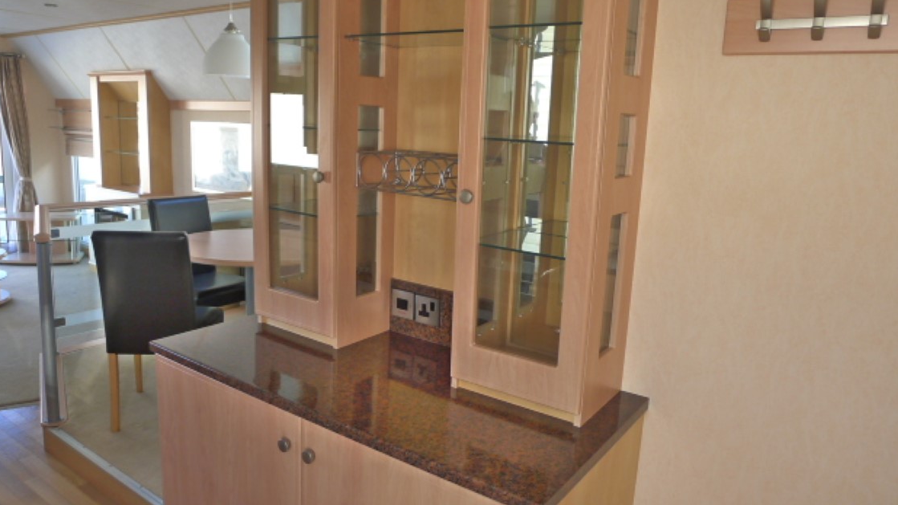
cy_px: 249
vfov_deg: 44.4
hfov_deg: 71.9
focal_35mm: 26
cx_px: 447
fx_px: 619
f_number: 2
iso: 400
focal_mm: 5.1
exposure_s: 1/80
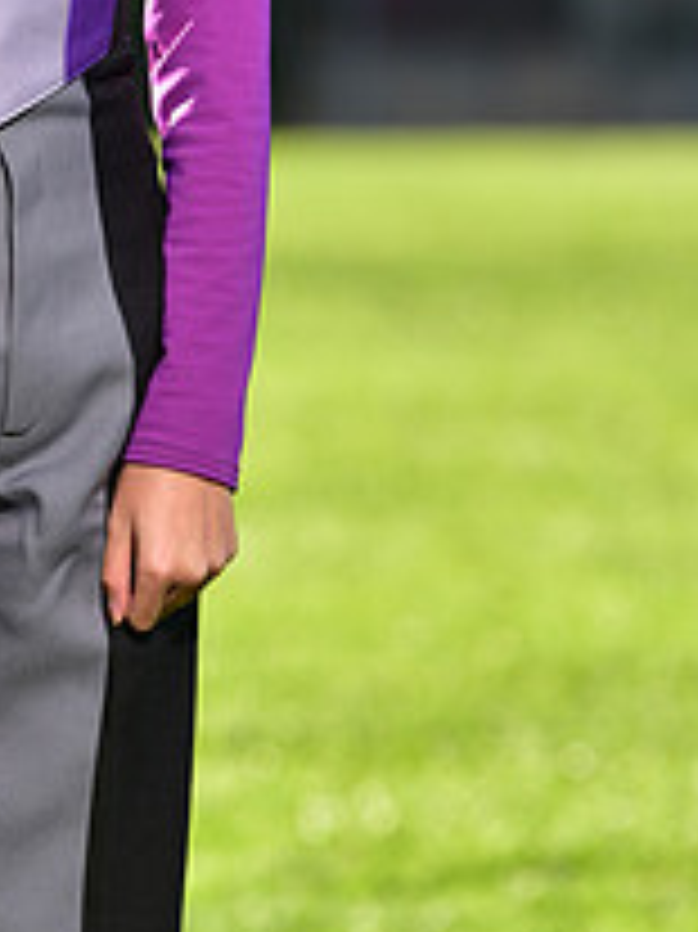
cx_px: -155
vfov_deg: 3.7
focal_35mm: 540
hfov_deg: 2.7
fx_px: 14533
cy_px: -252
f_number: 5
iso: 80
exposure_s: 1/250
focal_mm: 200
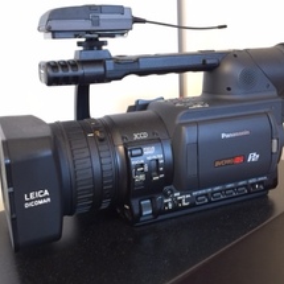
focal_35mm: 43
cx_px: 173
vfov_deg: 39.1
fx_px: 399
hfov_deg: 39.0
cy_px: 125
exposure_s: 1/4
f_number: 2.2
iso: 64
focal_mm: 4.15
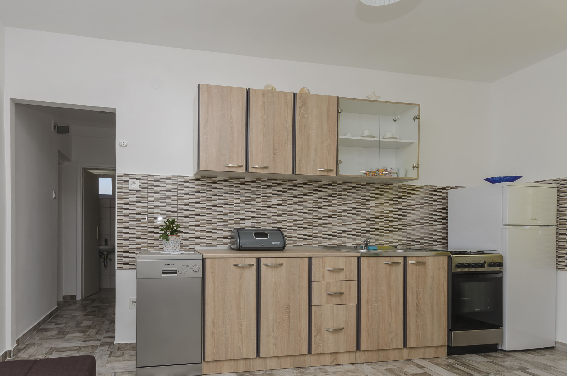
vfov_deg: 61.0
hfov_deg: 82.8
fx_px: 314
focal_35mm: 20
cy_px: 231
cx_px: 220
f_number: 6.3
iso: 100
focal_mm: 10
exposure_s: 1/100
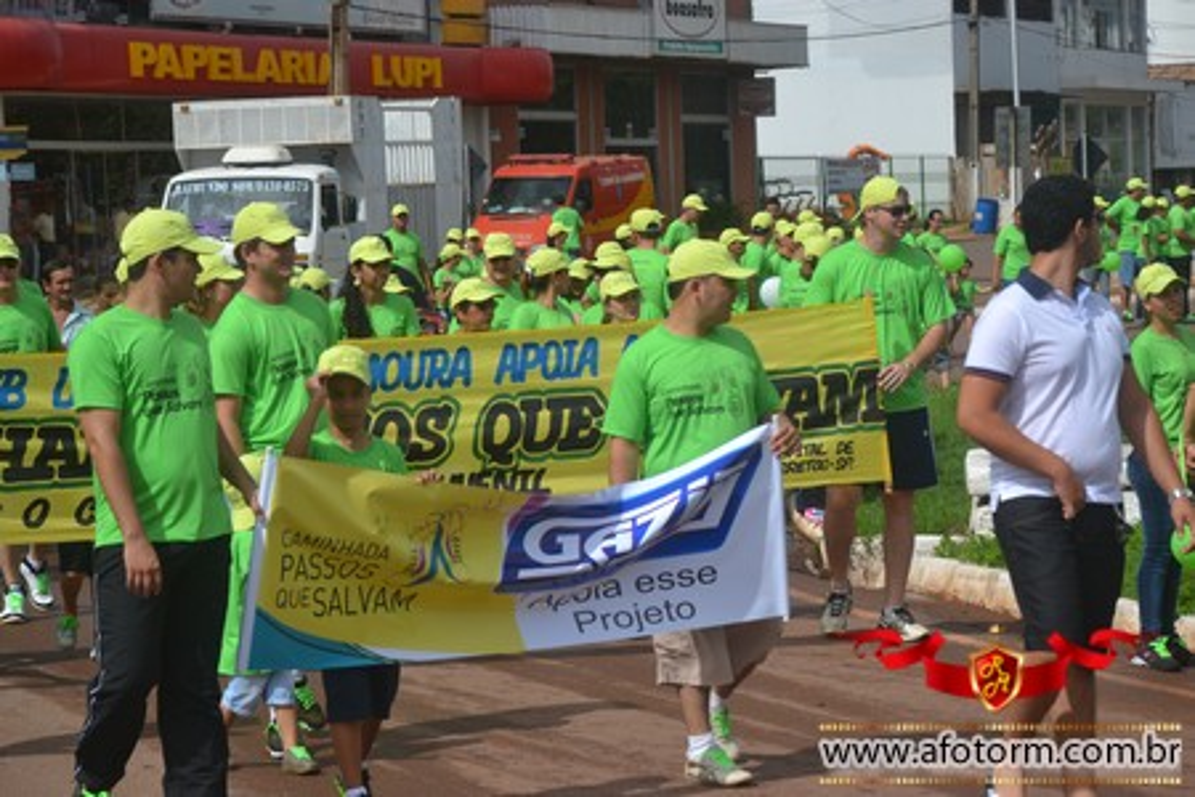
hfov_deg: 19.5
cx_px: 598
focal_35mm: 105
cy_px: 398
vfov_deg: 13.0
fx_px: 3485
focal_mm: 70
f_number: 7.1
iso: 100
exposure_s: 1/800
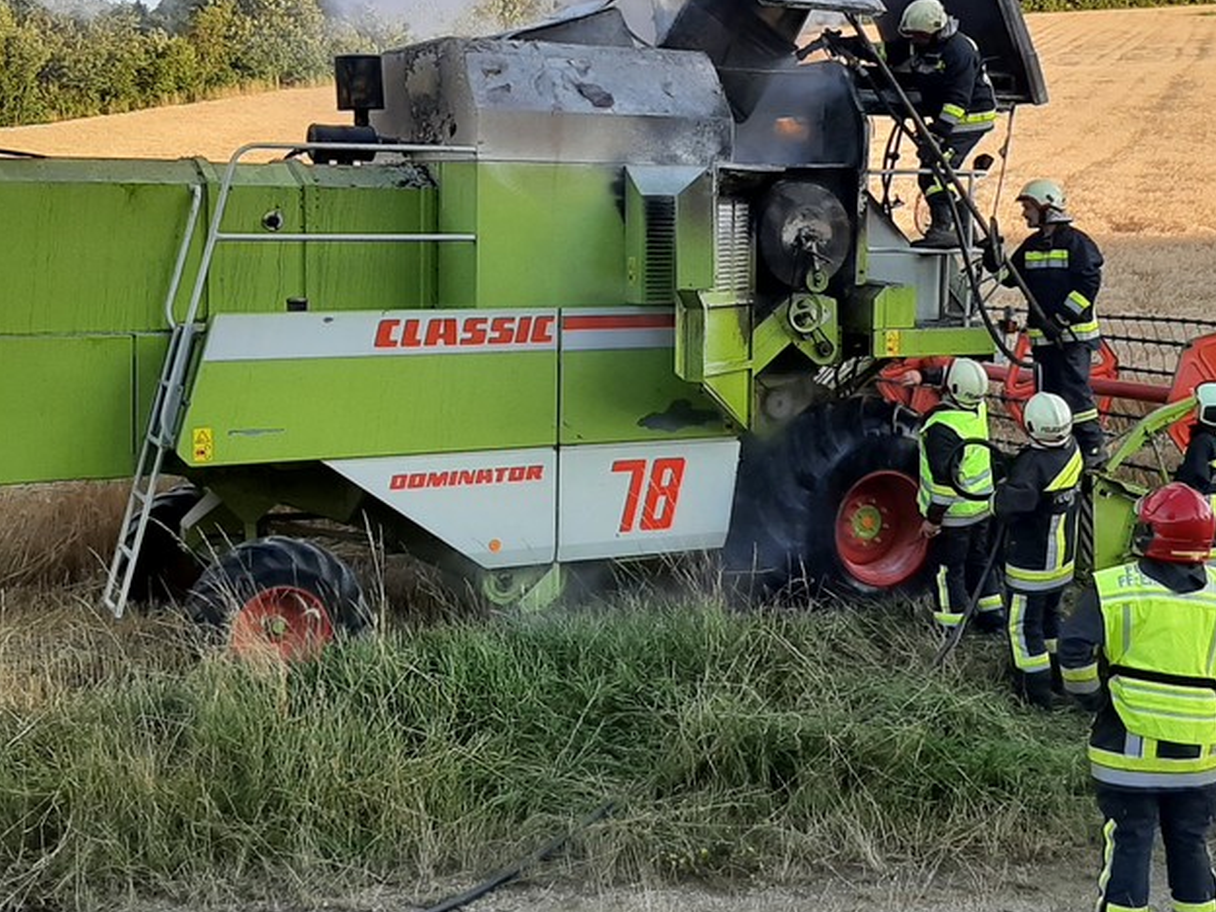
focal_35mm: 50
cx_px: 692
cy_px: 323
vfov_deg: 29.0
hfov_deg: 38.1
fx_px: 1756
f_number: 1.7
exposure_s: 1/406
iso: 40
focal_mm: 3.93
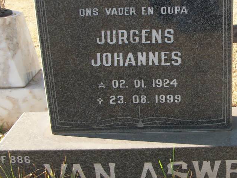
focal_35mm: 61
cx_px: 176
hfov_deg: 31.2
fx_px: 417
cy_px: 73
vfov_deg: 24.0
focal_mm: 5.7
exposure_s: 1/400
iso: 80
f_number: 2.9
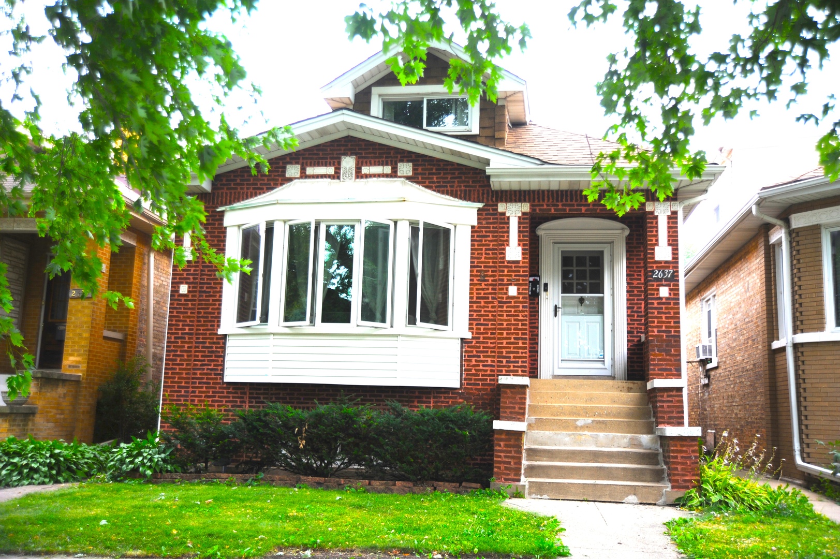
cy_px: 280
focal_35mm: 35
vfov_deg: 37.8
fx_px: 816
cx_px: 420
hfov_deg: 54.5
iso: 400
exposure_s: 1/400
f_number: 3.2
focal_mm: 35
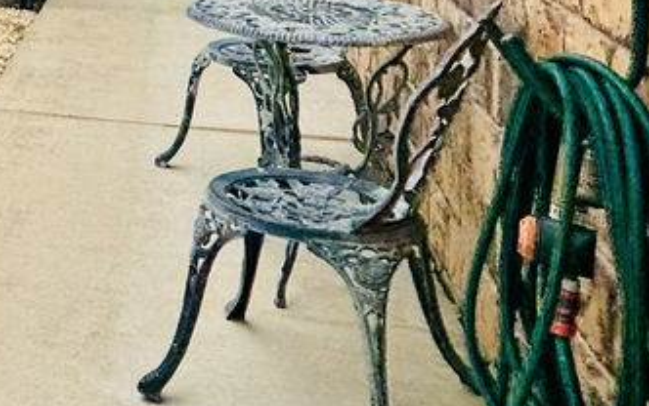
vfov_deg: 17.6
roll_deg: +2.7
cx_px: -313
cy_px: -194
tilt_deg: -2.0
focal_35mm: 67
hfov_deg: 24.3
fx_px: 1186
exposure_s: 1/1277
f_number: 2.2
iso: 50
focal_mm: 2.22
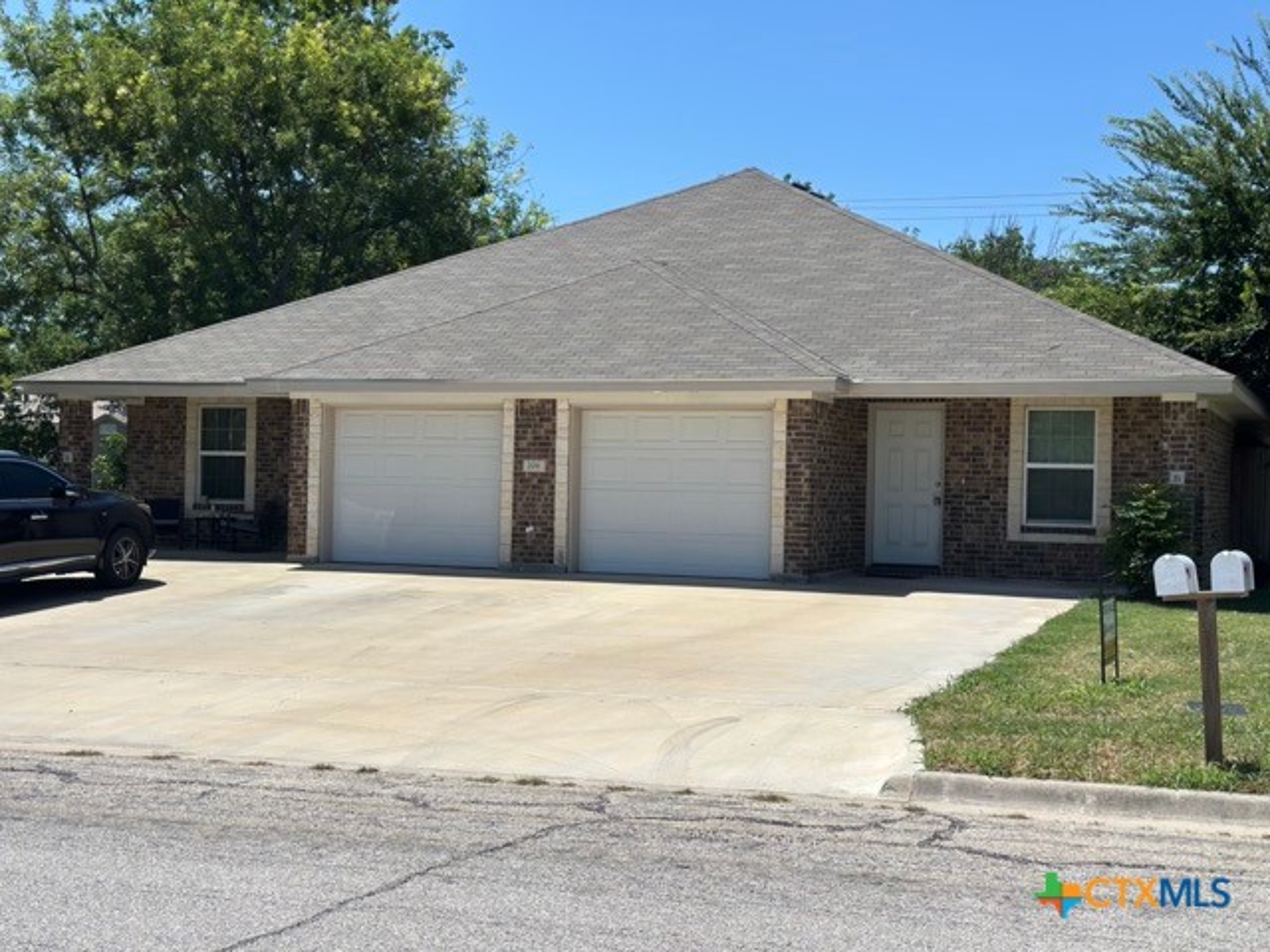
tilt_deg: +0.2
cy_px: 476
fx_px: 1761
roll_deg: -1.2
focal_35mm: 48
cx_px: 635
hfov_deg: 39.7
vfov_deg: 30.3
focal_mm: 6.86
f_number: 1.78
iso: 100
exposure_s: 1/8197
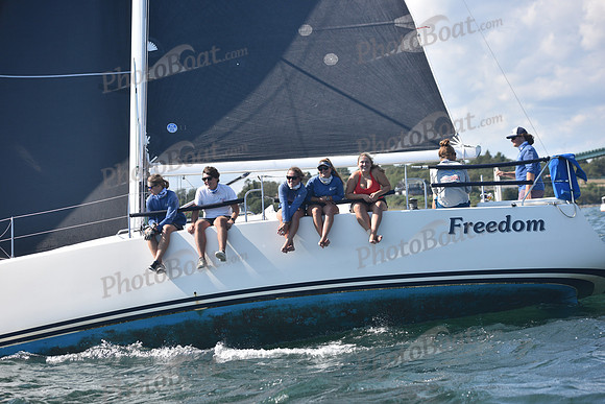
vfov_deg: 16.7
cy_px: 202
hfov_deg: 24.8
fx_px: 1378
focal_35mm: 82
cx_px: 302
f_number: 4
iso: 250
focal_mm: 82
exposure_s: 1/1000
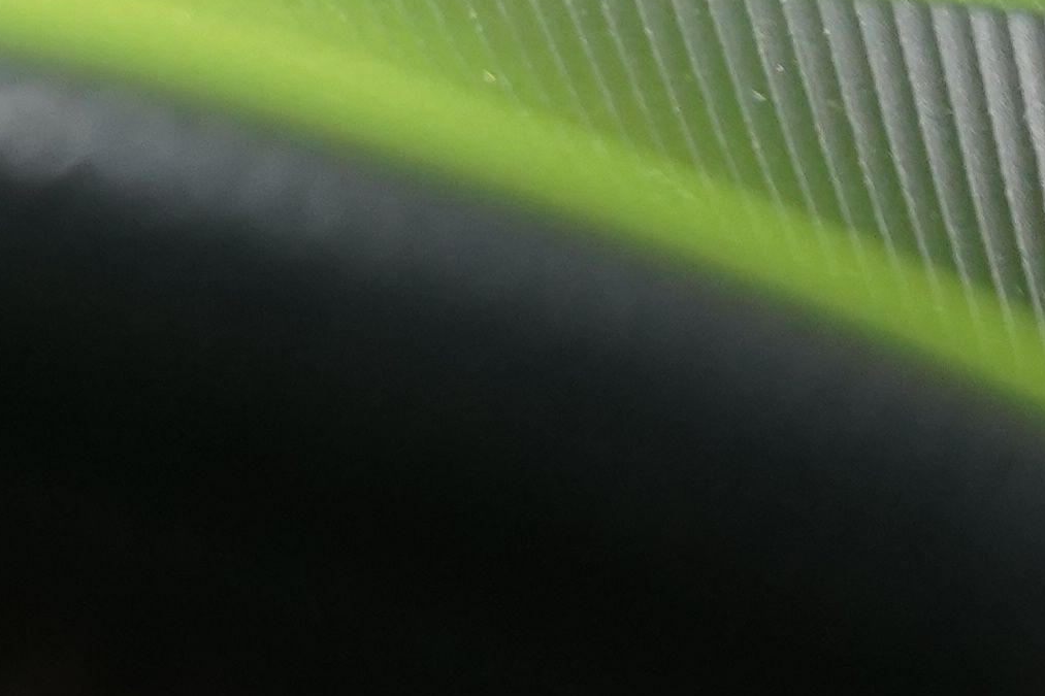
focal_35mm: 314
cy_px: 2037
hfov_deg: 6.3
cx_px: -1303
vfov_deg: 4.2
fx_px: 9113
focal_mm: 53
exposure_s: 1/25
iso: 1250
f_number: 5
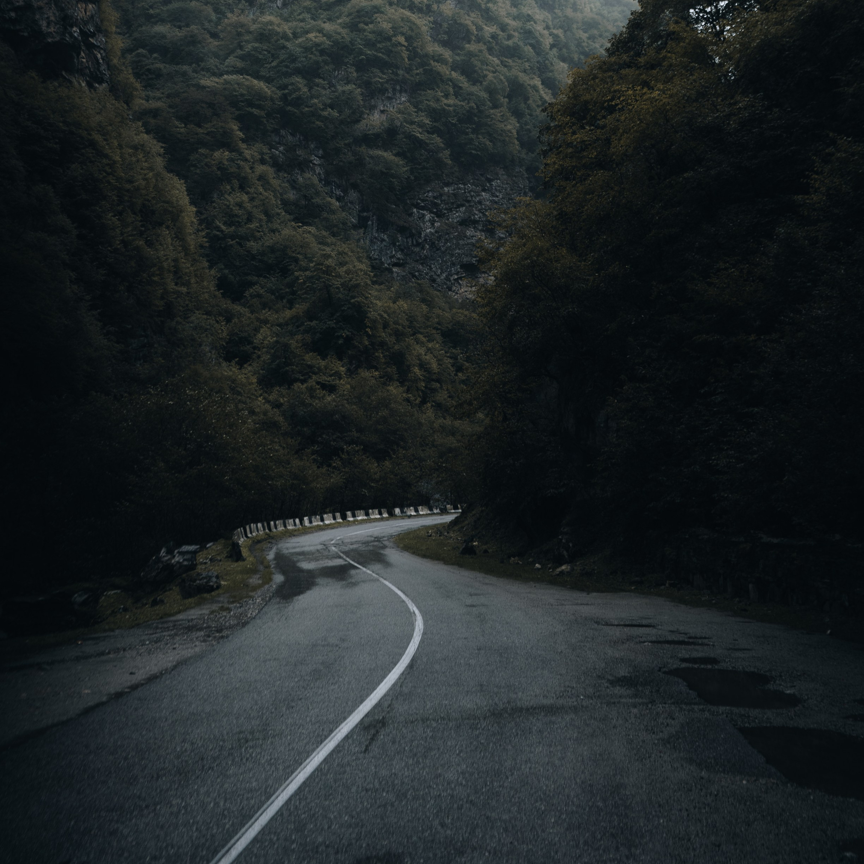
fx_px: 1242
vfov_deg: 36.8
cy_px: 157
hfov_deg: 38.3
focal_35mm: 44
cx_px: 442
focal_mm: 31
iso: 320
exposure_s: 1/1000
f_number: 2.8
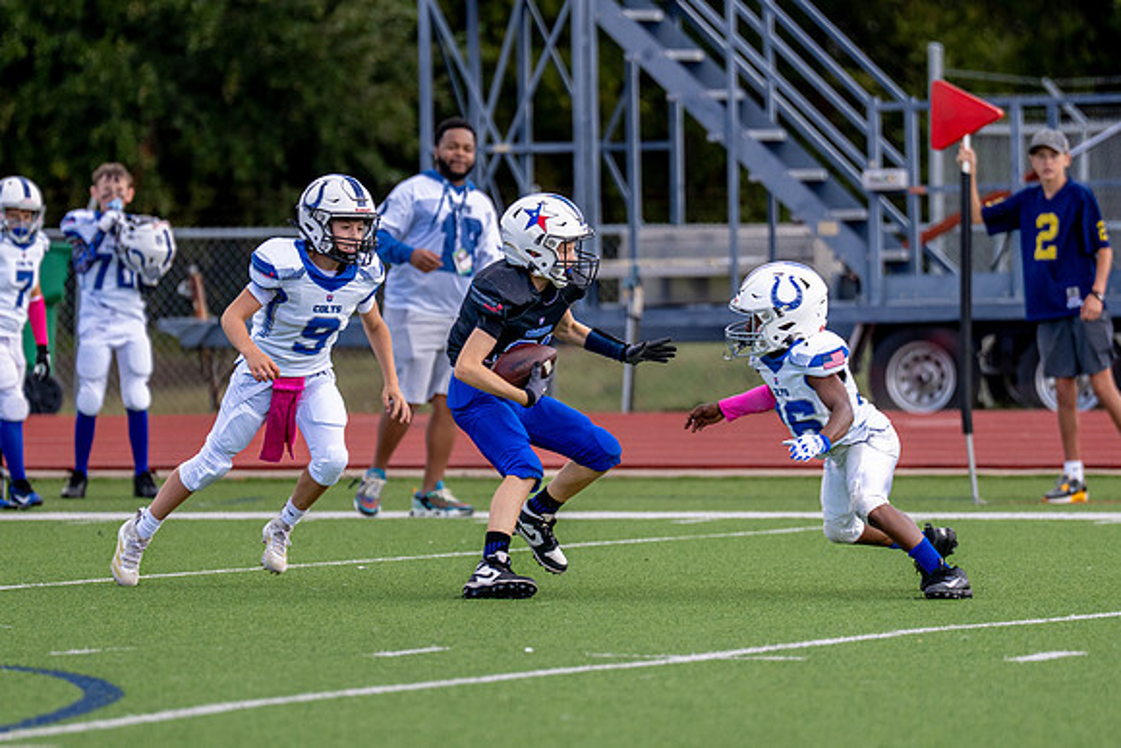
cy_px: 373
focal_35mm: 394
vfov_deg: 3.5
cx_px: 481
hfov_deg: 5.2
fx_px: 12284
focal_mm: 200
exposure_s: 1/2500
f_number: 2.8
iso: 320
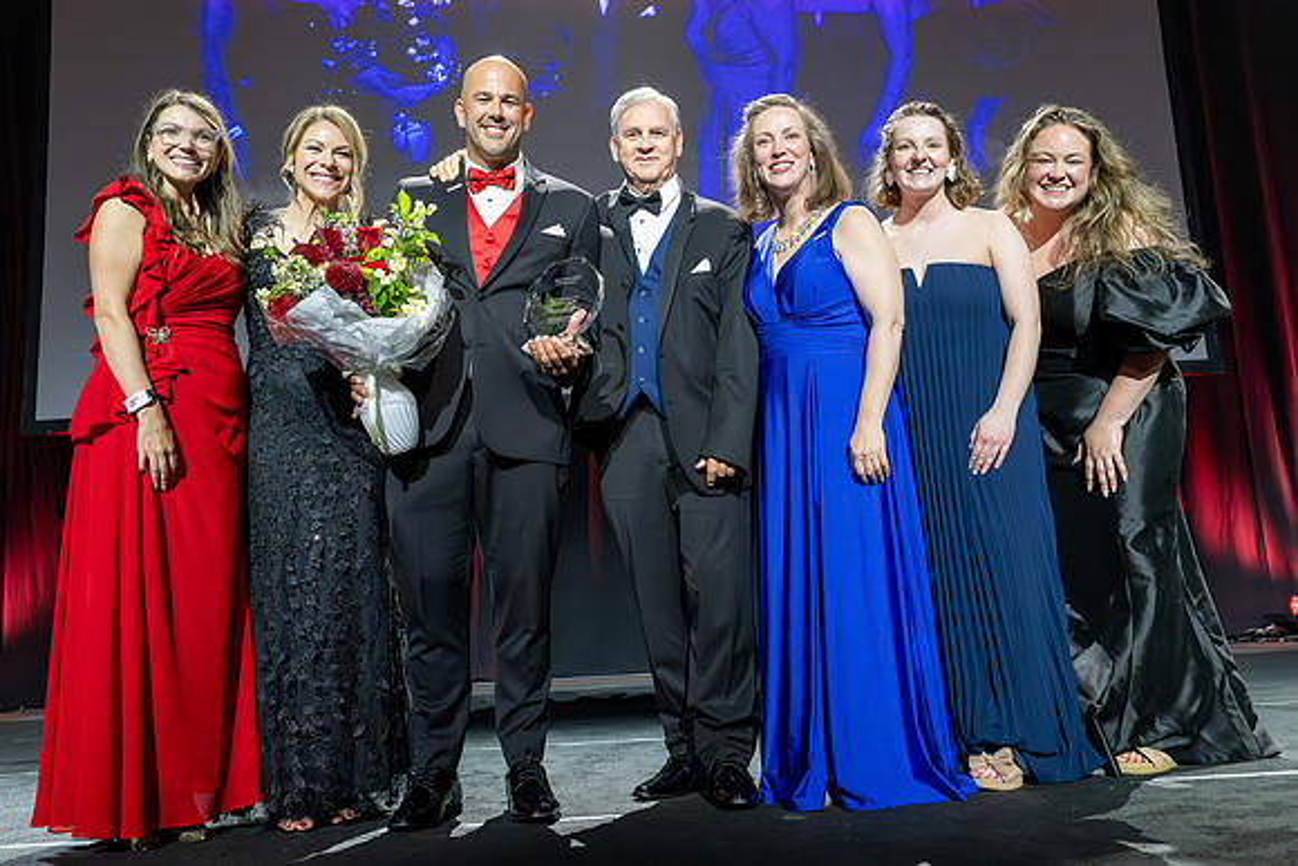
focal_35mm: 35
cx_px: 651
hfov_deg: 55.0
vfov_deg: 38.2
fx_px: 1248
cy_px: 373
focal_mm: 28
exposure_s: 1/400
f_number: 5.6
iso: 12800
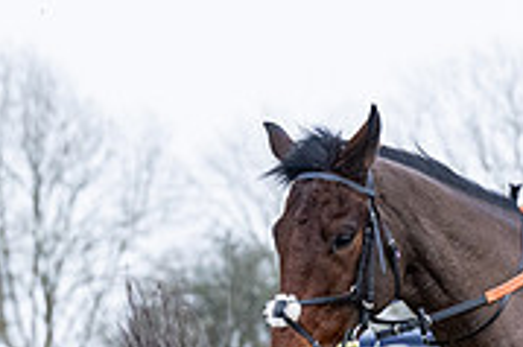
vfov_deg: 2.7
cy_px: 600
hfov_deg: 4.1
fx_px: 7257
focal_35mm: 500
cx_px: 857
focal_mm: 93
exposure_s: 1/1000
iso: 800
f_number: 4
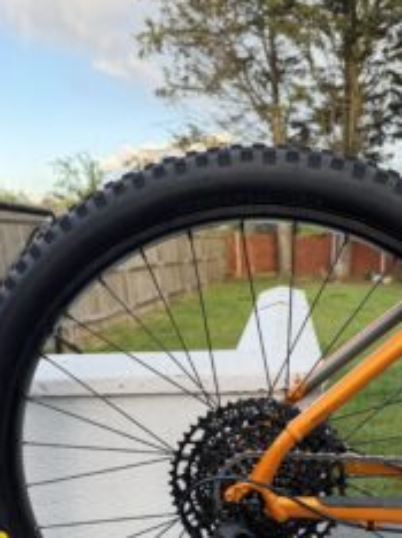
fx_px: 574
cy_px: 400
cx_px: 253
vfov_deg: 48.4
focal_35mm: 37
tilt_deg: -16.9
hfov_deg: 38.3
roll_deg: +2.1
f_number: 1.78
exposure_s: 1/184
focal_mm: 6.76
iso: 64
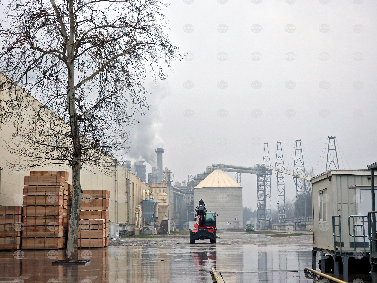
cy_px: 142
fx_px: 751
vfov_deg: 21.3
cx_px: 188
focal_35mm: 69
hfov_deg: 28.2
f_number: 2.4
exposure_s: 1/338
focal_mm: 7.9
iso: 50
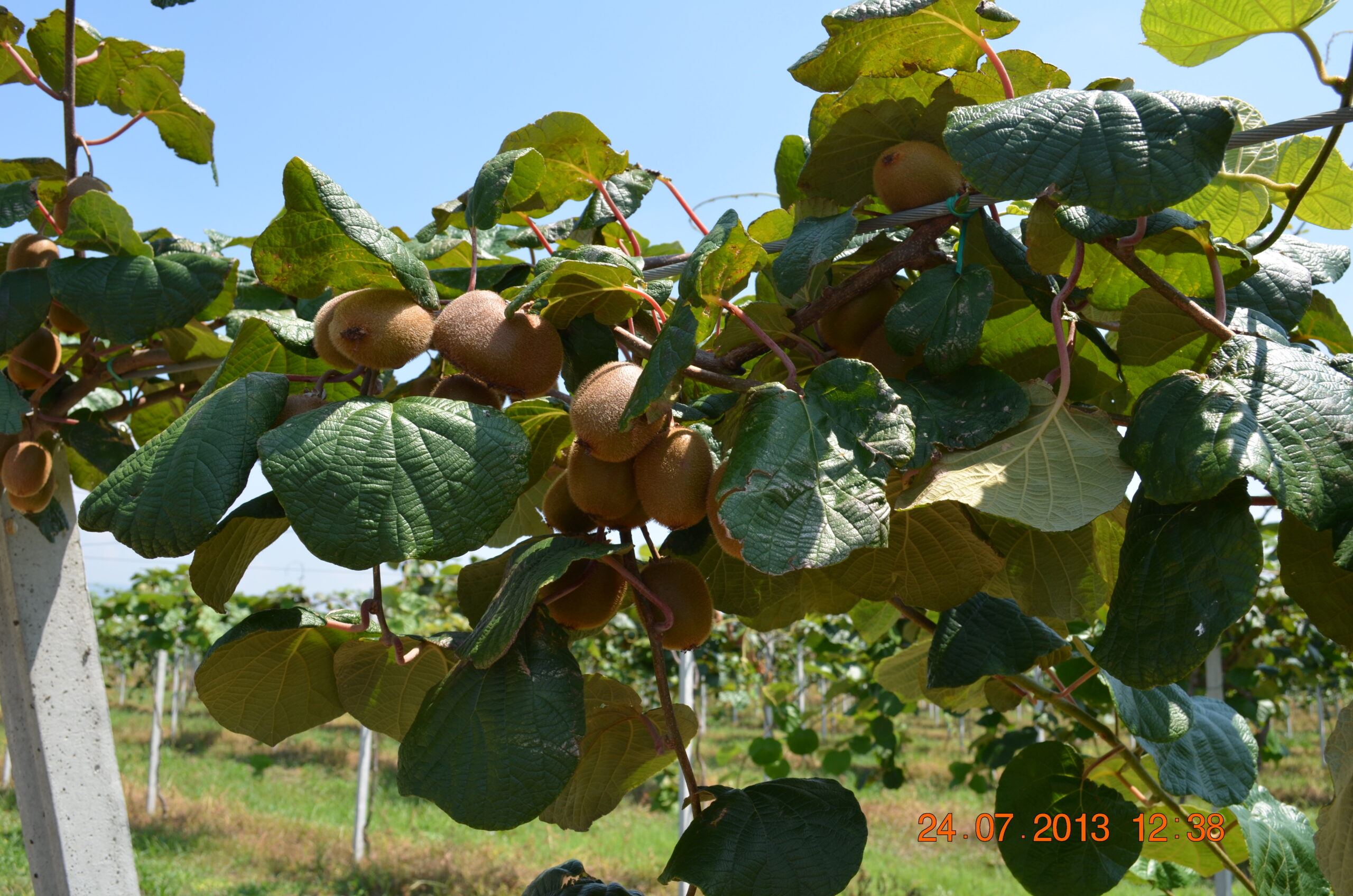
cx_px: 676
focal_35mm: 33
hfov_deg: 57.3
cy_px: 448
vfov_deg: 39.8
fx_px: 1238
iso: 180
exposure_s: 1/250
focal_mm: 22
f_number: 8
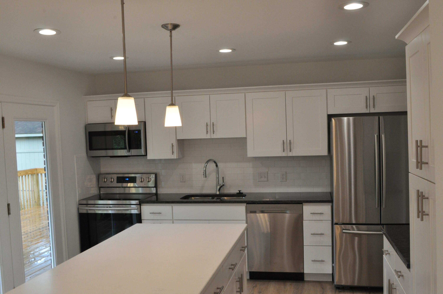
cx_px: 222
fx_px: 442
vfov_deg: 36.8
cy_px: 147
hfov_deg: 53.2
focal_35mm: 36
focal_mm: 24
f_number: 16
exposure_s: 1/25
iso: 800
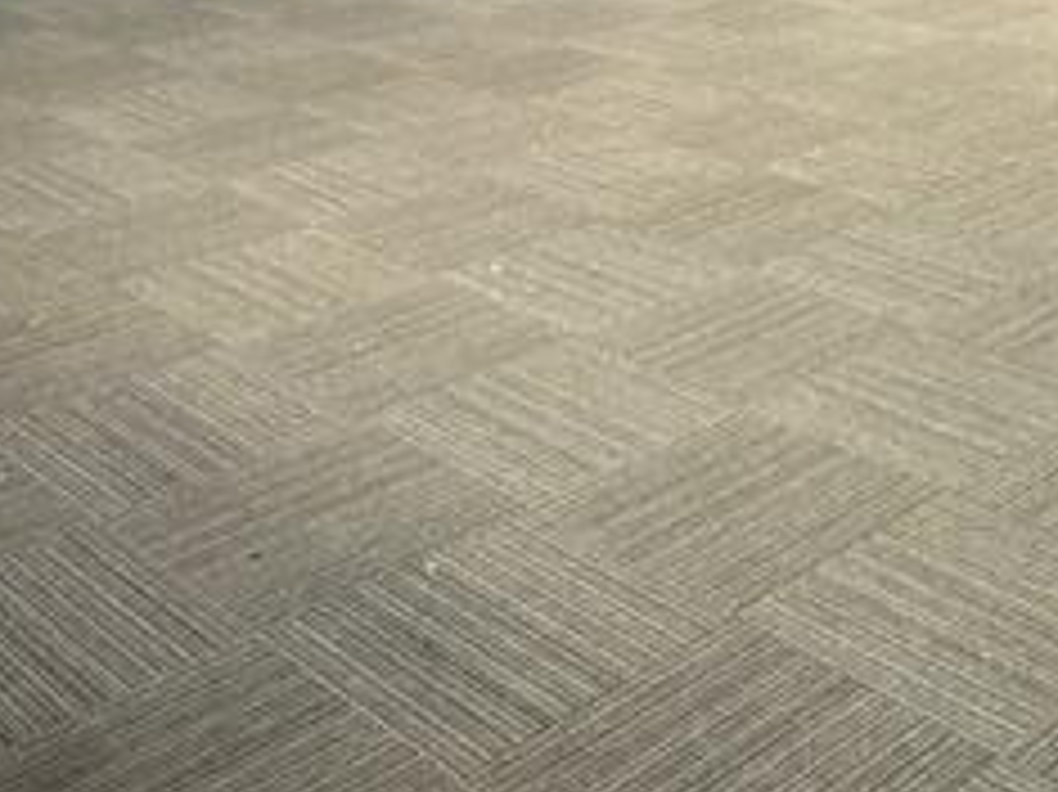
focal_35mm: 61
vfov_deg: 20.4
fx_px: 1863
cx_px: 887
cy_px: -418
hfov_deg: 30.7
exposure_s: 1/25
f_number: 2.2
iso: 100
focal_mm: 2.22
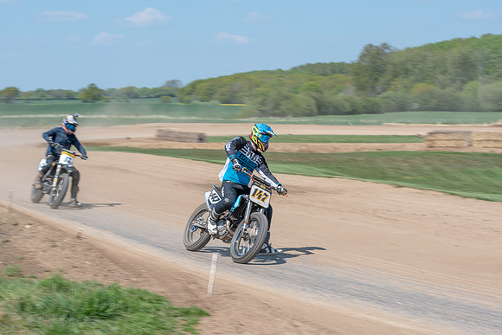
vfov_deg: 14.2
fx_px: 1342
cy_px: 194
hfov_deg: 21.2
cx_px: 260
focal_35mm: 96
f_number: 8
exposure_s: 1/160
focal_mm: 78
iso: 100
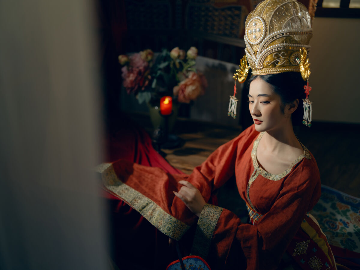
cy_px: 135
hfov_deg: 46.8
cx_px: 180
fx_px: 416
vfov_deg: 36.0
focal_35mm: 40
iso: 160
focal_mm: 50
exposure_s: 1/100
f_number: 1.6
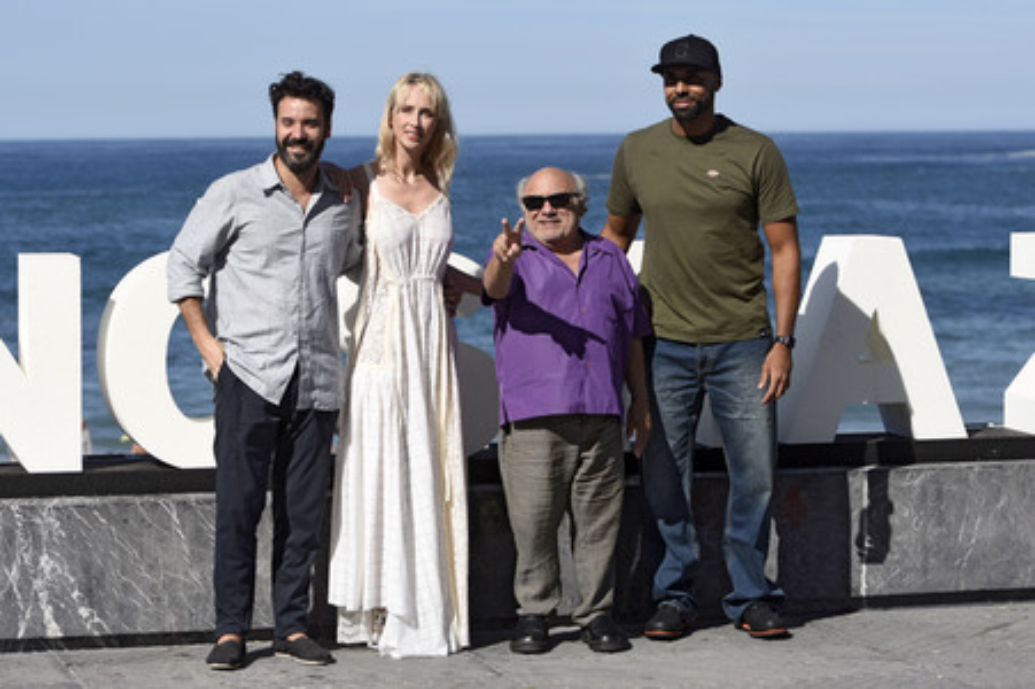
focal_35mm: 105
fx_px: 3016
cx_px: 518
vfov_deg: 13.0
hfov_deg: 19.5
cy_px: 344
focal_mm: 70
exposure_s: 1/4000
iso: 200
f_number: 4
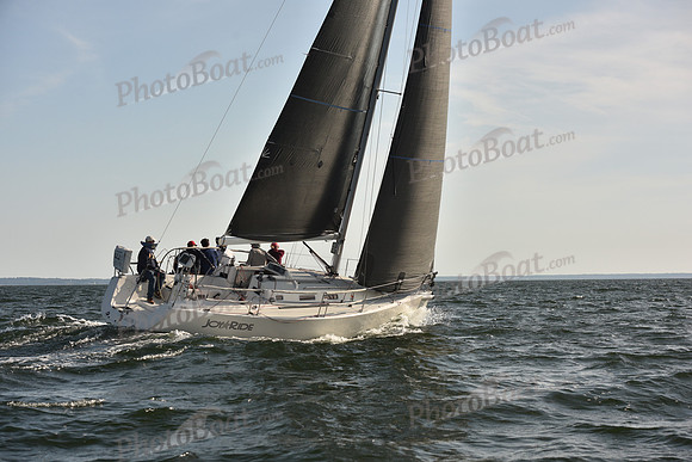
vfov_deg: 19.5
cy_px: 231
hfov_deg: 28.8
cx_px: 346
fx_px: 1346
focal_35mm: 70
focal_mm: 70
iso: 250
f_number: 5.6
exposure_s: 1/800
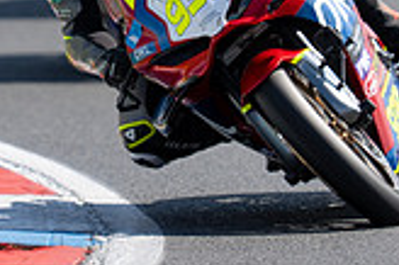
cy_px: -89
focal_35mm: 1516
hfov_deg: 1.4
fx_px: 16785
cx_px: 187
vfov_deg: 0.9
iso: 50
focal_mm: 400
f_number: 4
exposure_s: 1/500
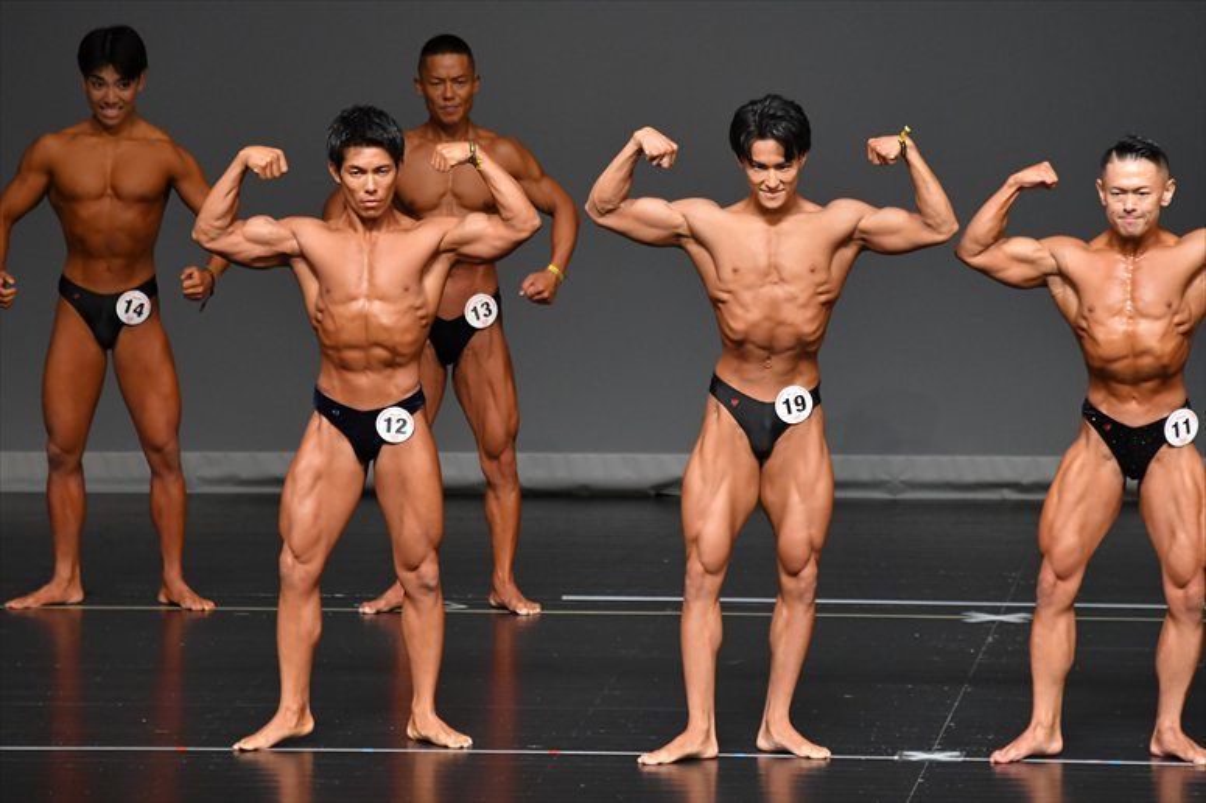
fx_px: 10547
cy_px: 402
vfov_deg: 4.4
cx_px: 603
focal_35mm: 315
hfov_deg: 6.5
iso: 2500
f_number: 5.6
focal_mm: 210
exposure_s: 1/400
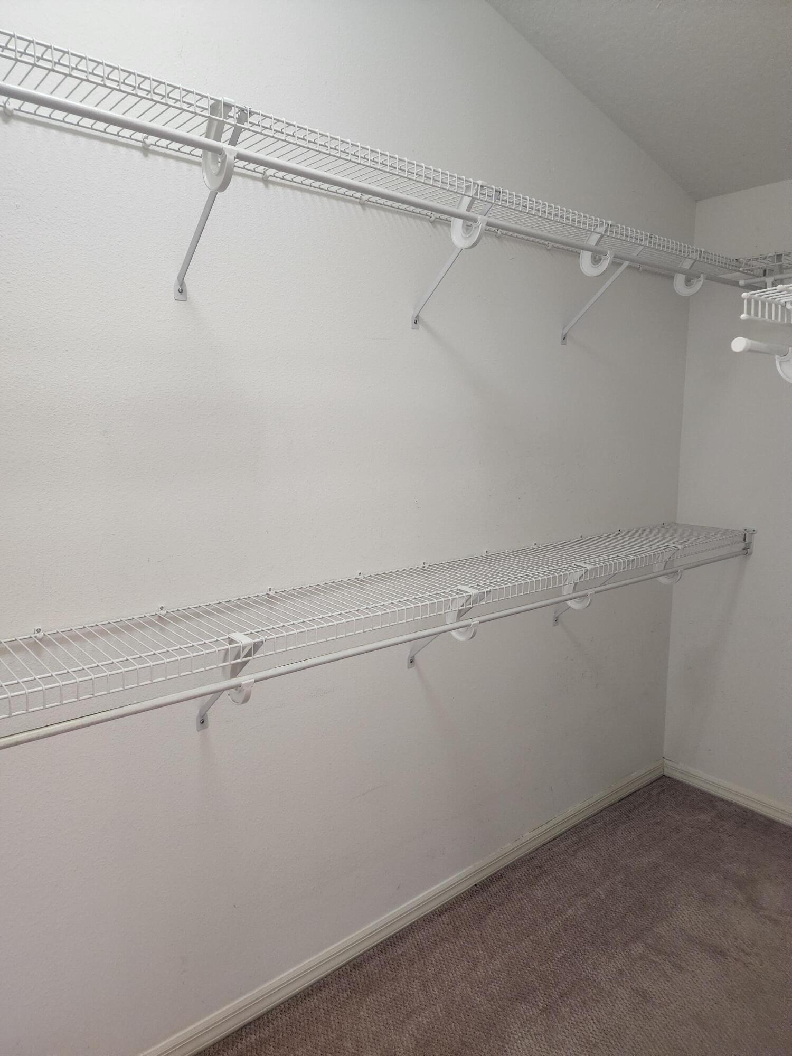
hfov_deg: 58.9
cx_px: 396
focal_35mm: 23
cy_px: 528
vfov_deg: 73.9
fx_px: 702
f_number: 1.8
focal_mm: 6.4
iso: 500
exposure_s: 1/120
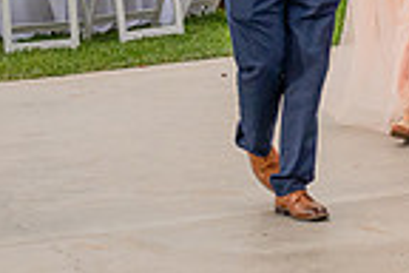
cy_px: -129
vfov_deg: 6.2
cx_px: 614
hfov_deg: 9.2
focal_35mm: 218
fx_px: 2477
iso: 1600
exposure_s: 1/200
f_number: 4
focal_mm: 54
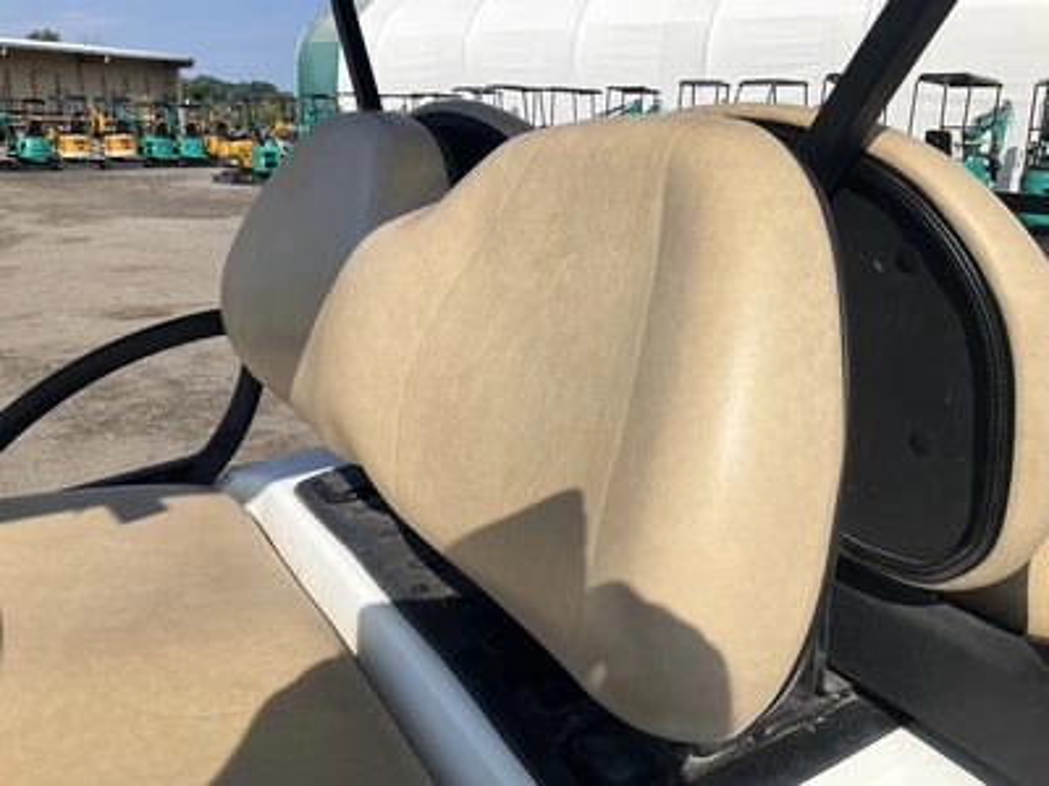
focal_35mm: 29
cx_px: 524
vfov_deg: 48.2
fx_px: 879
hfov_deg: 61.7
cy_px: 393
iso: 25
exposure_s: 1/3322
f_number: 1.8
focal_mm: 3
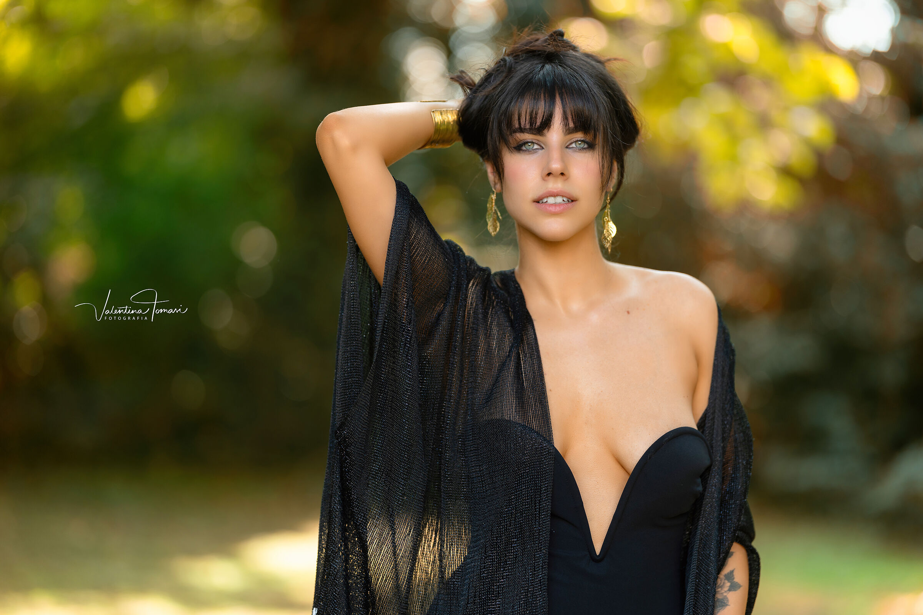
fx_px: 2179
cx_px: 462
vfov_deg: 16.1
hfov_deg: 23.9
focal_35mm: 85
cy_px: 308
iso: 100
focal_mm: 85
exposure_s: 1/500
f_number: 1.4
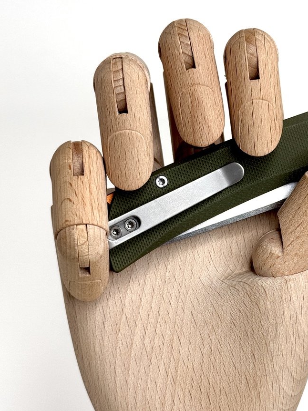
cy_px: 283
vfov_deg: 24.9
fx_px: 926
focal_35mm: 78
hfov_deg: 18.8
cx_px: 219
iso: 64
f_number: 1.78
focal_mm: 6.76
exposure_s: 1/379
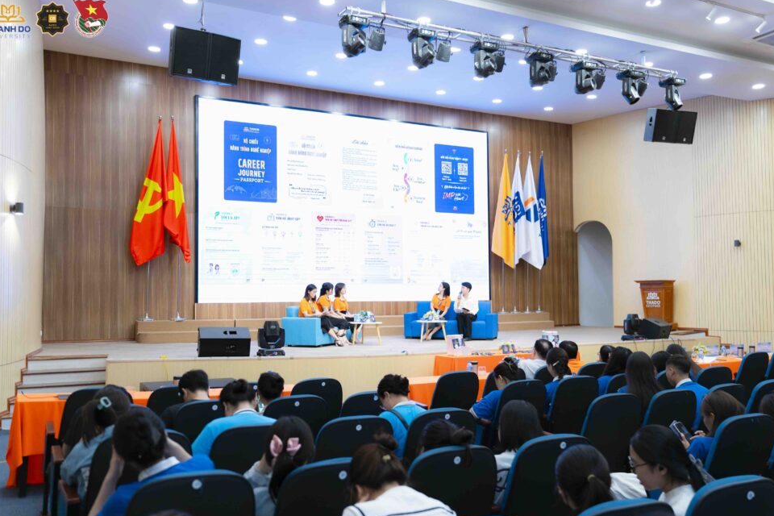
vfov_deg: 41.1
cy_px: 267
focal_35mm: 32
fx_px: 688
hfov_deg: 58.7
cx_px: 389
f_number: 2.8
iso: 500
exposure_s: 1/125
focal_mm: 30
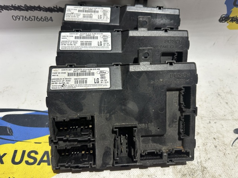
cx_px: 119
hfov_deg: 71.6
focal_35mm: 24
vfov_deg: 56.8
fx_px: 165
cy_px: 89
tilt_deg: -56.6
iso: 200
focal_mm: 6.86
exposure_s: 1/50
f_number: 1.78
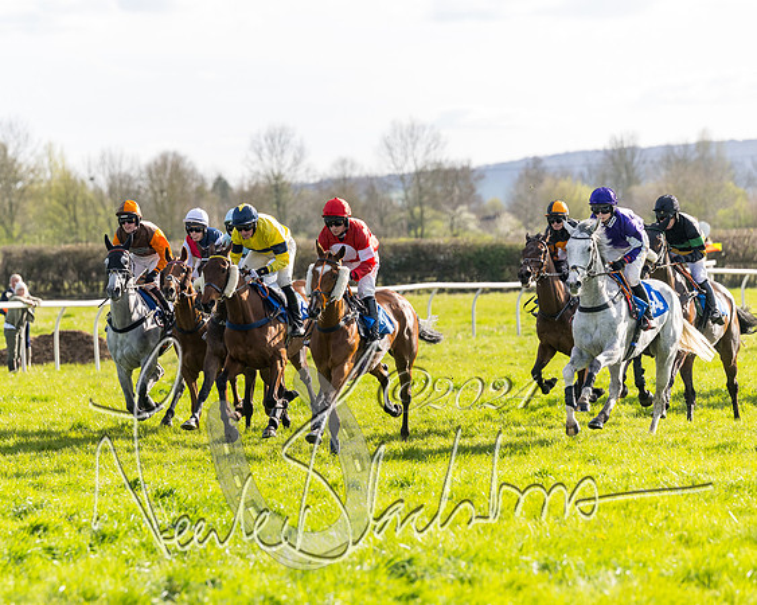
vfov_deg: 6.5
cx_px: 306
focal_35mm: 237
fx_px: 5319
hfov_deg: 8.1
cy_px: 277
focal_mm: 165
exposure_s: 1/1600
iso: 400
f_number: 4
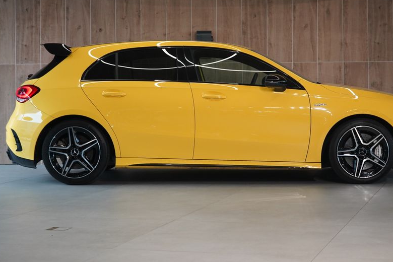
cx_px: 227
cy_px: 92
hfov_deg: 24.2
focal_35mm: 84
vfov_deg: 16.2
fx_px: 917
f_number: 5.6
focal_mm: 64
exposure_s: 1/160
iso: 2500
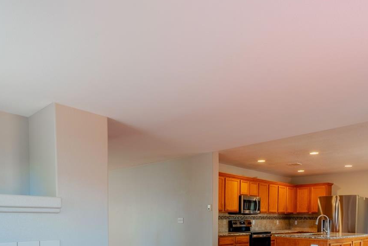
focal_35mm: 30
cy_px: 227
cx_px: 205
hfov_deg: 61.7
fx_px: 307
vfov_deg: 40.0
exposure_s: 1/250
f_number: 8
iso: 400
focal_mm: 16
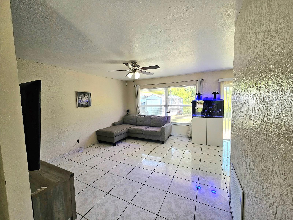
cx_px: 146
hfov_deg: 106.2
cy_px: 110
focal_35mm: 13
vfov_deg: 89.9
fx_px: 110
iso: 125
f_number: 2.2
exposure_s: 1/208
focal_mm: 2.2
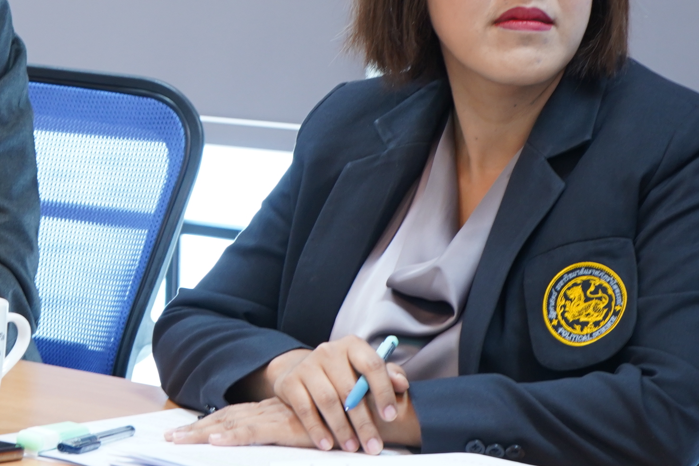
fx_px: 3592
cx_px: -89
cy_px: 109
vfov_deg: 7.4
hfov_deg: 11.0
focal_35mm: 185
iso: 800
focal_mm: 69
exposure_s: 1/15
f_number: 5.6
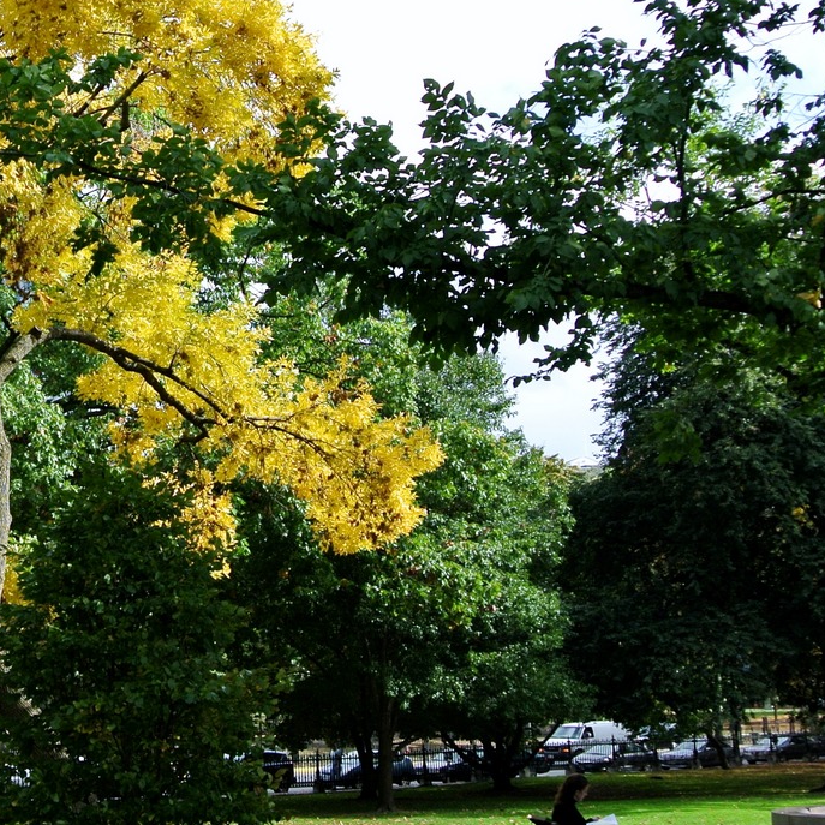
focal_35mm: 69
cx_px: -5
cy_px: 436
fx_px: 1861
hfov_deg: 23.9
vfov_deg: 25.0
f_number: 4.5
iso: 100
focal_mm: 12.2
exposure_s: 1/400
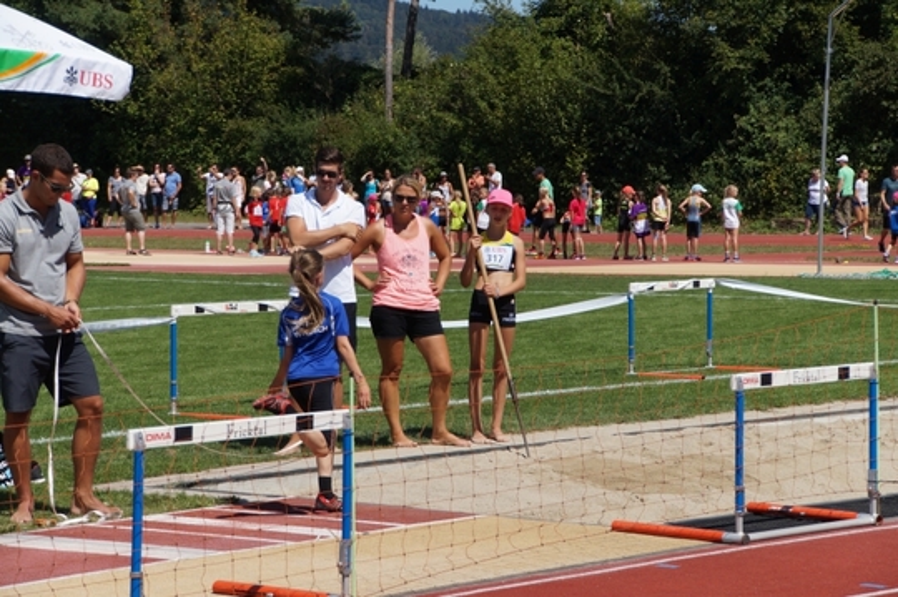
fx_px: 3177
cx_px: 449
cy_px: 298
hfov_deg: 16.1
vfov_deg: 10.7
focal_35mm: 128
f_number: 5.6
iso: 200
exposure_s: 1/2000
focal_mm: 85
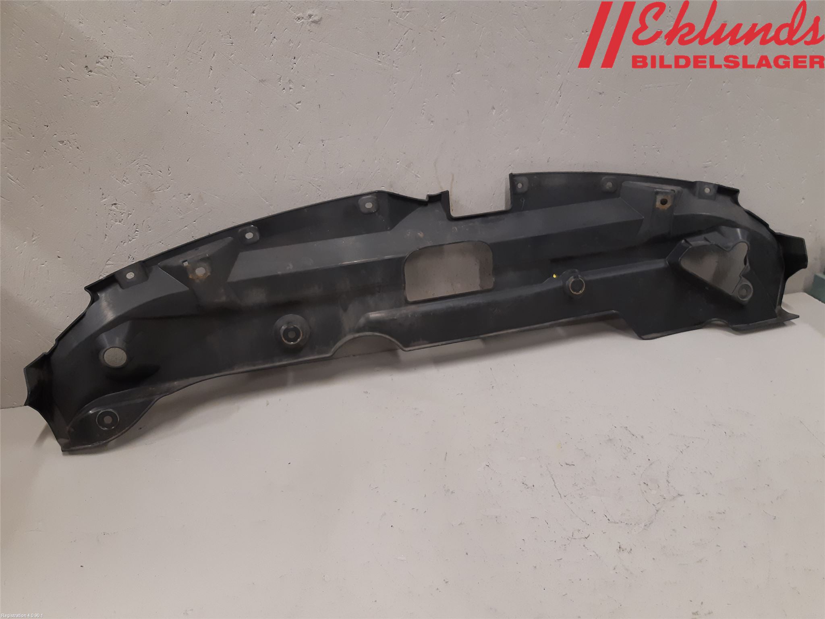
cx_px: 412
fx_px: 620
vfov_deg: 53.1
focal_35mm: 26
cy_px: 310
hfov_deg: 67.3
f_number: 1.7
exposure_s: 1/50
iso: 125
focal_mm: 3.93
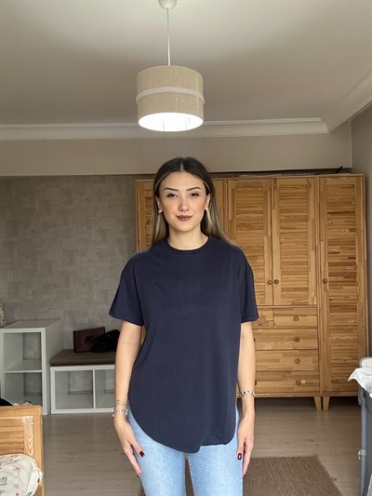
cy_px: 248
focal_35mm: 30
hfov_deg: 46.8
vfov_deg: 60.0
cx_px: 186
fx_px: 430
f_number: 1.9
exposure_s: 1/94
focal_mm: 2.69
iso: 80
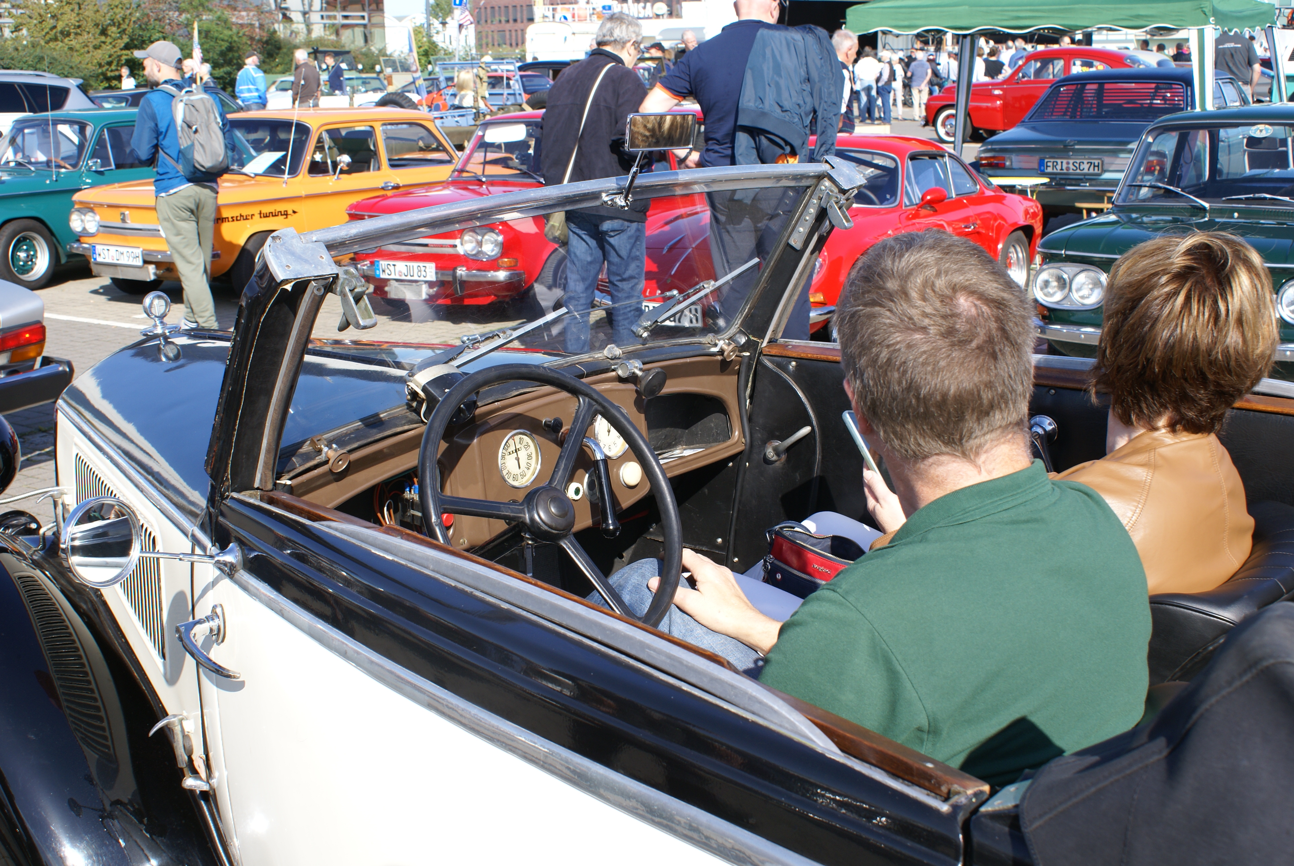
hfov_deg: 49.5
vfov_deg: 34.3
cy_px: 433
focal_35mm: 39
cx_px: 647
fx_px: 1404
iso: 100
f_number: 8
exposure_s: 1/125
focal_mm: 26
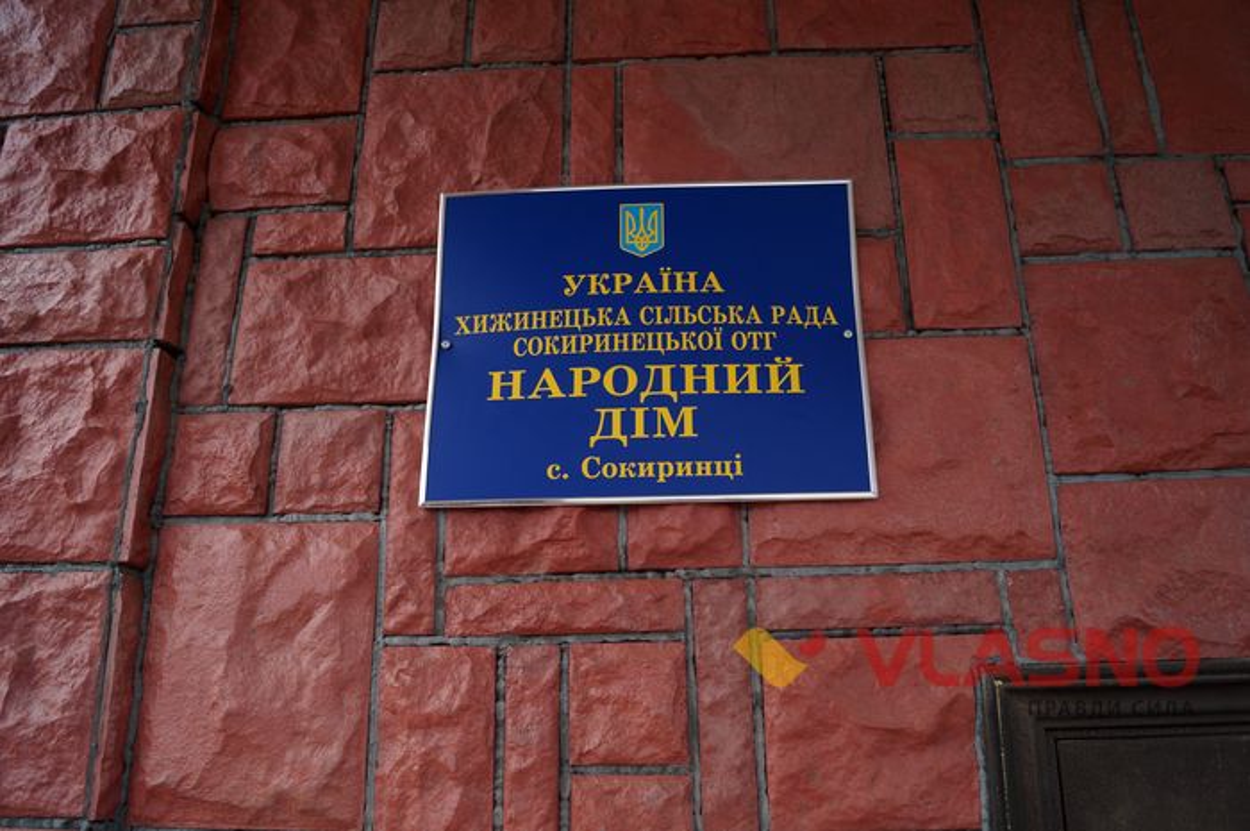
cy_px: 416
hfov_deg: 67.4
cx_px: 625
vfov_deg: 47.8
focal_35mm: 27
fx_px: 936
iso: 250
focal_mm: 18
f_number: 4
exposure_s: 1/160
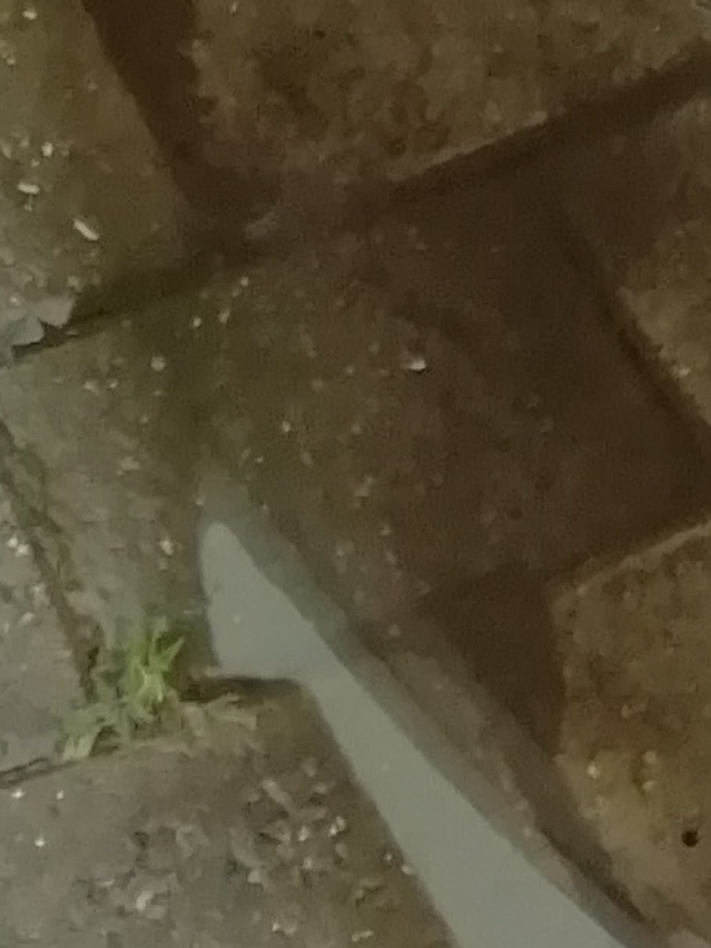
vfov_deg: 9.0
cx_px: 140
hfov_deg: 8.4
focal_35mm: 176
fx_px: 4822
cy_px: -1936
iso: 64
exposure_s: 1/50
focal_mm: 3.46
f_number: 2.2
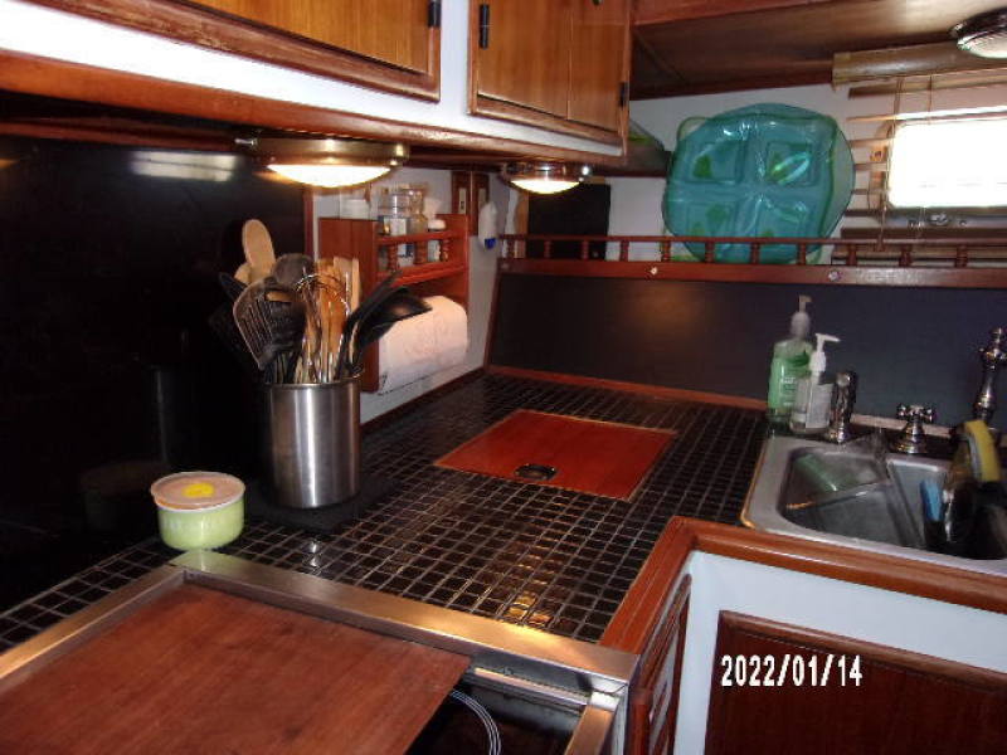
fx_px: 785
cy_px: 378
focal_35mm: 27
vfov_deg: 51.4
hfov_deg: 65.3
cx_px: 504
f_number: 3
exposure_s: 1/34
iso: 200
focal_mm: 4.9
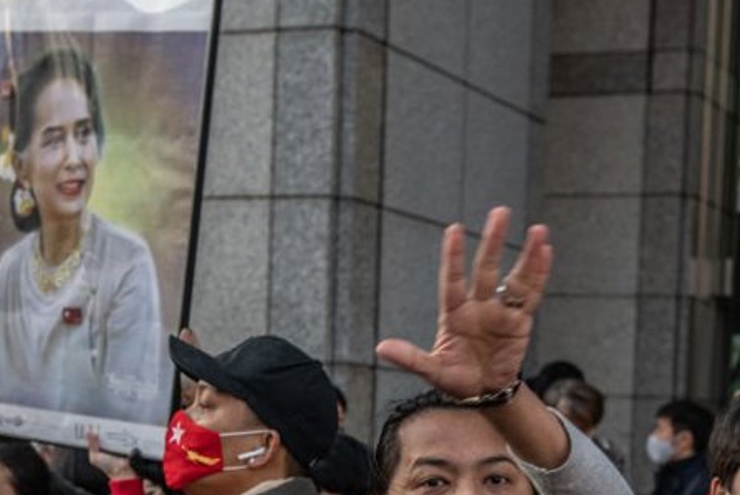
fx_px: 1893
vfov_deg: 14.6
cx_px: 447
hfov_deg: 22.1
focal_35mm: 92
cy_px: 517
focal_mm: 42
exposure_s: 1/1000
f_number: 4.5
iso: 1000
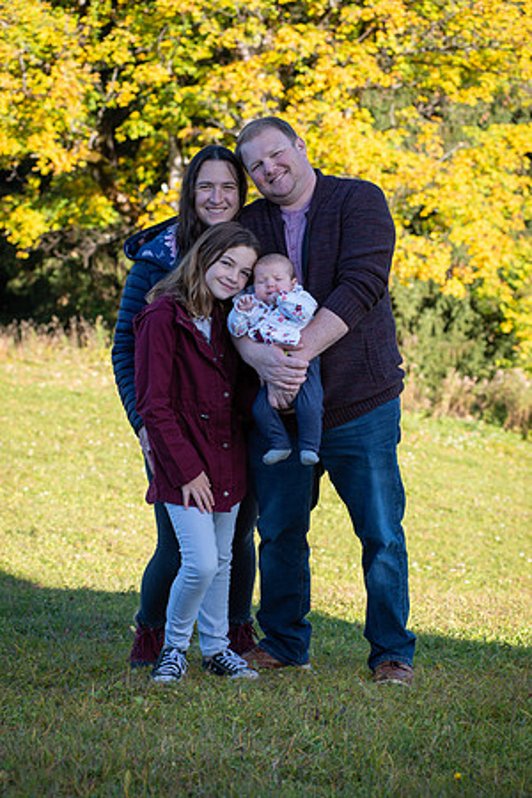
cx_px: 266
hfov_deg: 17.1
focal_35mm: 80
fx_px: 1773
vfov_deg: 25.4
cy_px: 399
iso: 200
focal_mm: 80
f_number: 5.6
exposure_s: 1/250
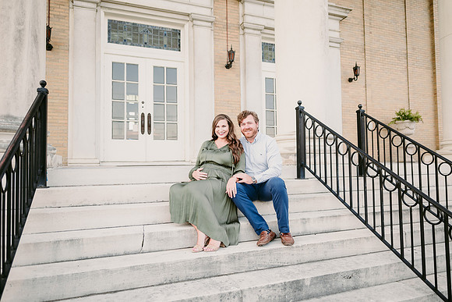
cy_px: 151
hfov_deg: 73.7
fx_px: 301
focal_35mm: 24
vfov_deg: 53.2
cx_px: 226
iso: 100
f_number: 2.5
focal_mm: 24
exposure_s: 1/400
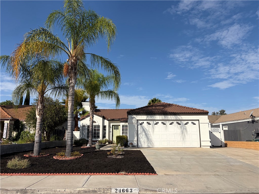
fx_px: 195
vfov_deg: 53.1
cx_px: 130
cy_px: 97
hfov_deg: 67.3
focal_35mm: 26
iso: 64
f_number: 1.6
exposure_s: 1/7813
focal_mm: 5.96
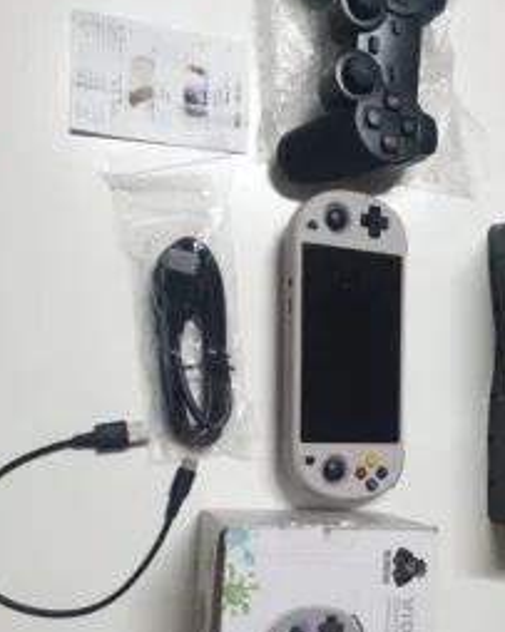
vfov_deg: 45.0
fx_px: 748
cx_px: 346
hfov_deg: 36.8
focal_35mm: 40
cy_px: 430
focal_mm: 4.3
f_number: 2.4
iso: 250
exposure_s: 1/26
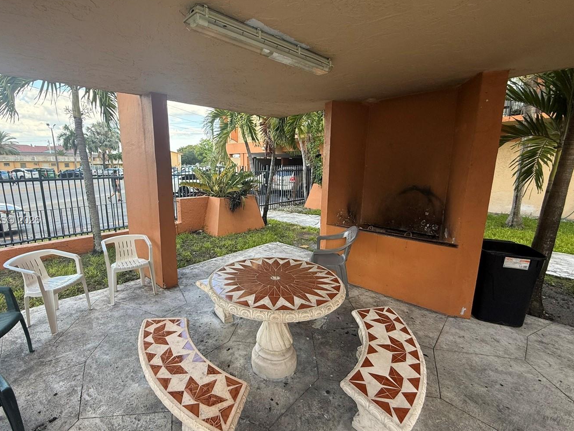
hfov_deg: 90.6
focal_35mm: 17
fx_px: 282
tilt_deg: -12.5
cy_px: 221
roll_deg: -1.8
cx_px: 253
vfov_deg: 74.7
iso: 64
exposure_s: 1/152
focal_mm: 2.22
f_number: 2.2
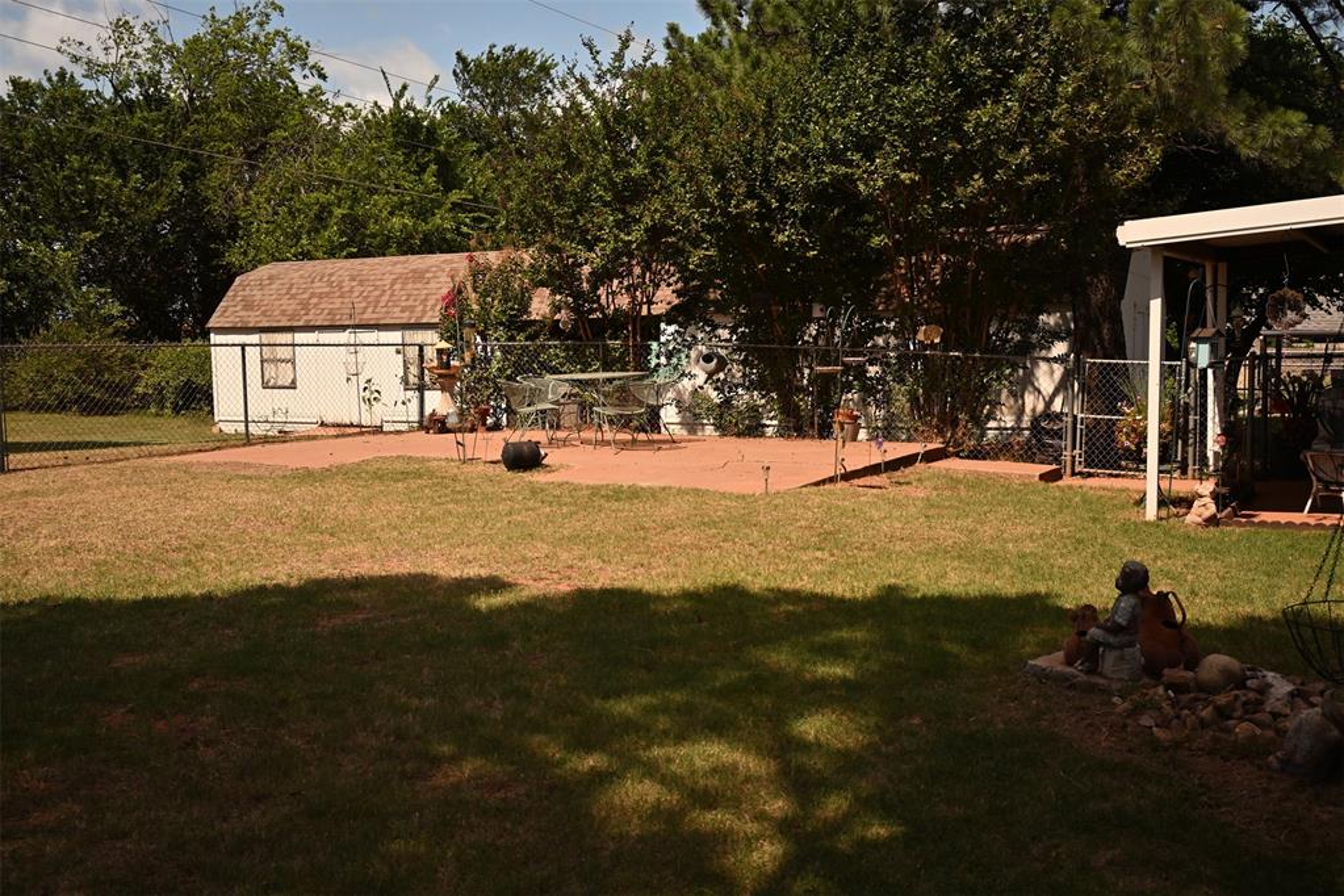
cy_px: 448
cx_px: 672
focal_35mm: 36
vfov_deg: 36.9
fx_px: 1344
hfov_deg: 53.1
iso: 200
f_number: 4.5
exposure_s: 1/2500
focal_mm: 24
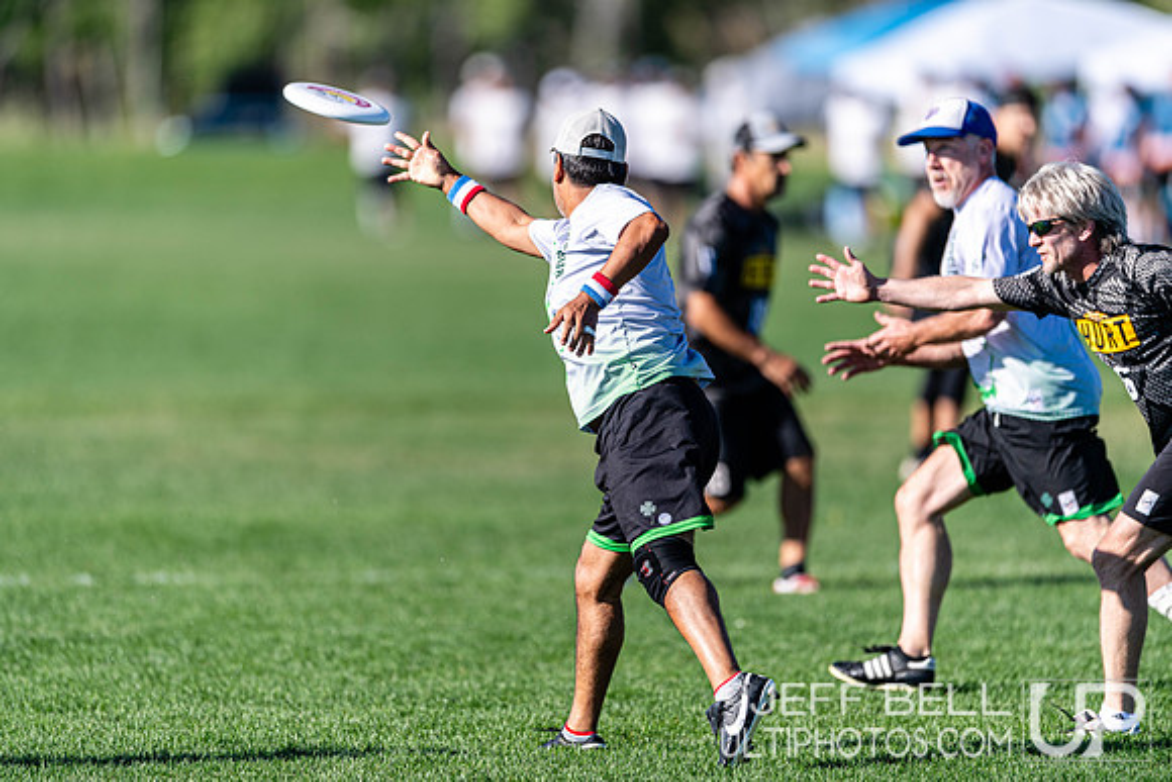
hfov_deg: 5.2
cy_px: 391
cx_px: 586
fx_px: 13025
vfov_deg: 3.4
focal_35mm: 400
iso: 100
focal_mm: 400
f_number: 2.8
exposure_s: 1/1600
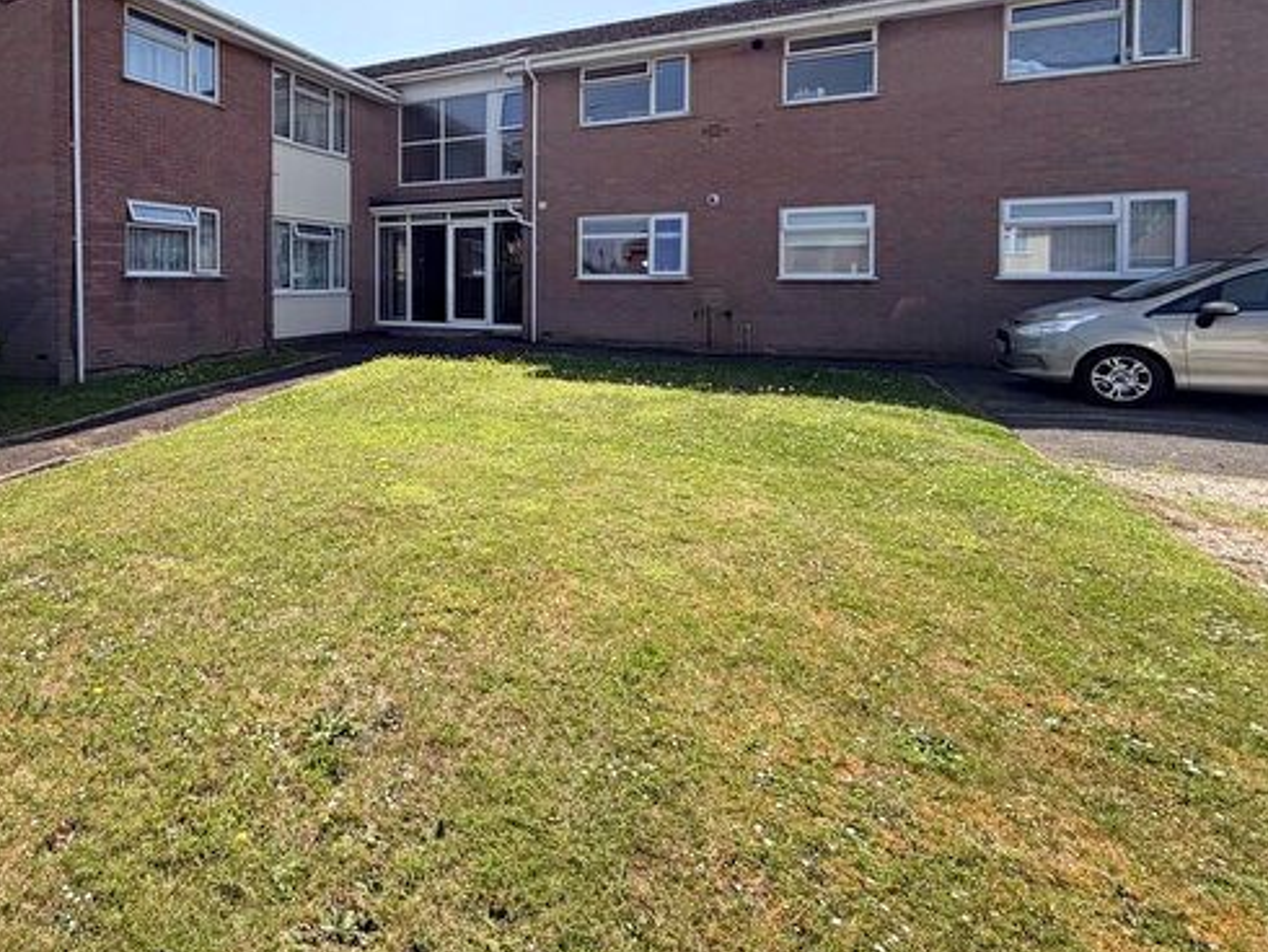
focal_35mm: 20
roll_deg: +0.8
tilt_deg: -1.1
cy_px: 296
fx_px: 733
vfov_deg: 63.8
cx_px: 399
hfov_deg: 78.4
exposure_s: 1/779
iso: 20
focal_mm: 2.22
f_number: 2.2
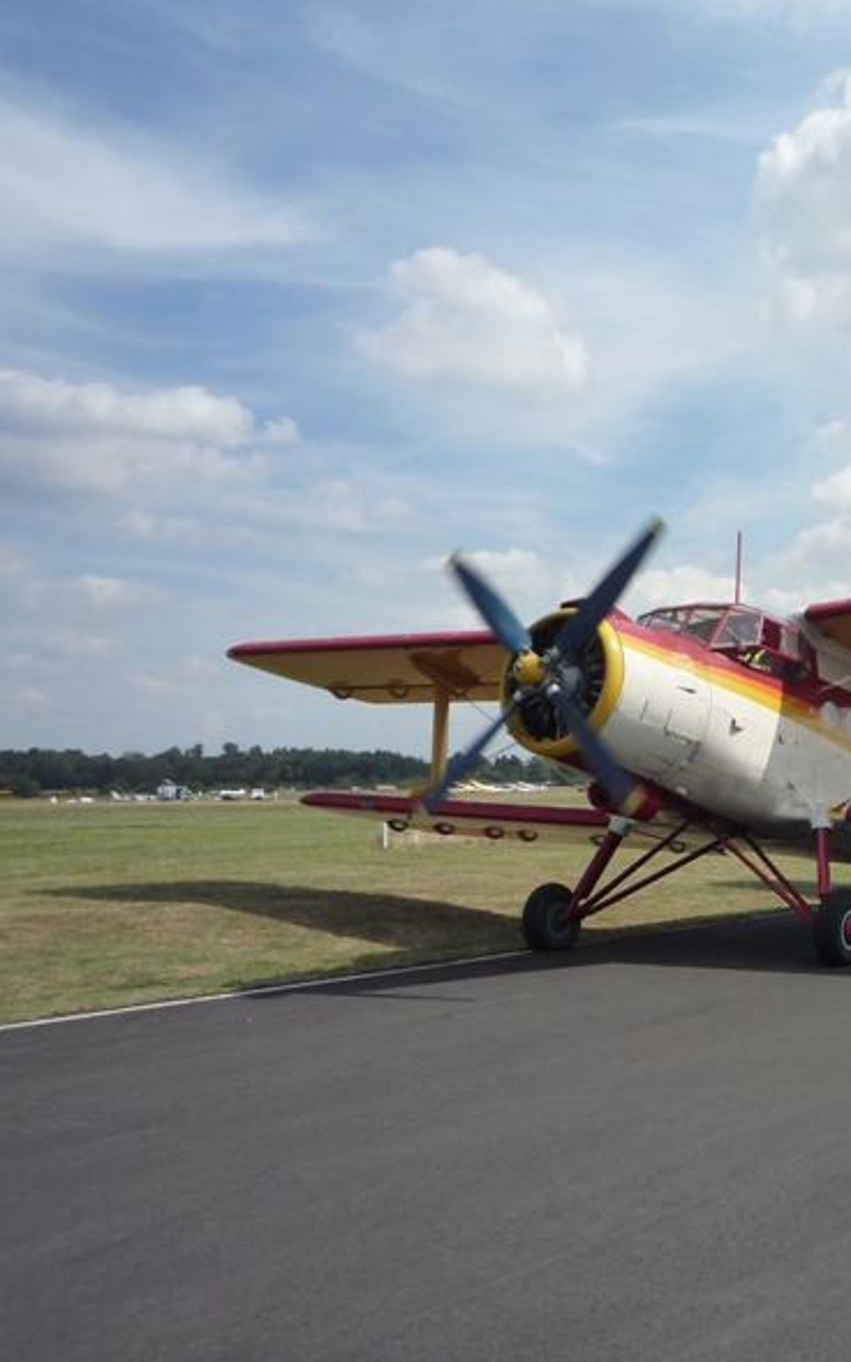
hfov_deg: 32.1
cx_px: 883
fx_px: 1336
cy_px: 680
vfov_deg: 54.0
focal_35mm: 36
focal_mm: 4.4
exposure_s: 1/640
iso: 160
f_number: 5
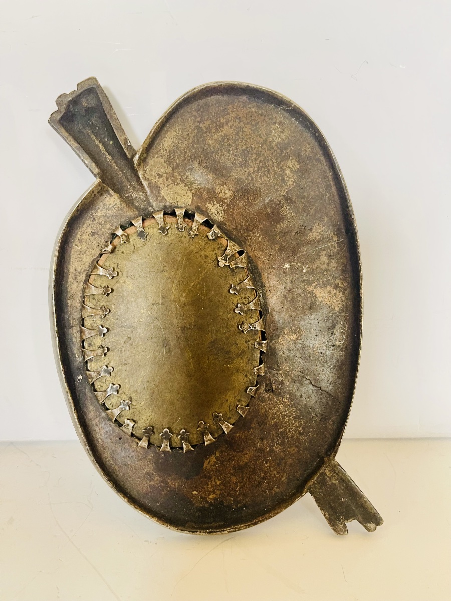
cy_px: 300
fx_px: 434
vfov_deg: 69.4
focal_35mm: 25
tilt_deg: -22.0
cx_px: 226
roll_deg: +0.8
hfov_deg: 54.9
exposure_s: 1/87
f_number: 1.6
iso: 125
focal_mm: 5.1
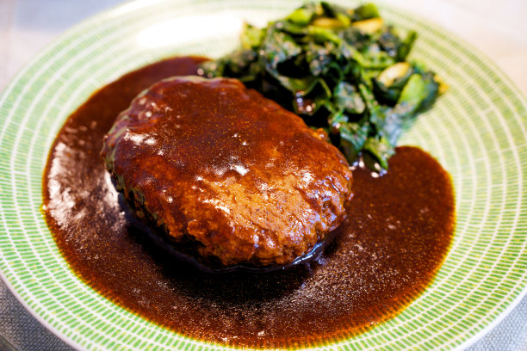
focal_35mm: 40
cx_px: 264
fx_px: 586
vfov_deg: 33.4
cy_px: 176
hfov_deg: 48.5
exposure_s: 1/25
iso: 1000
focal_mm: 40
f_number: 5.6
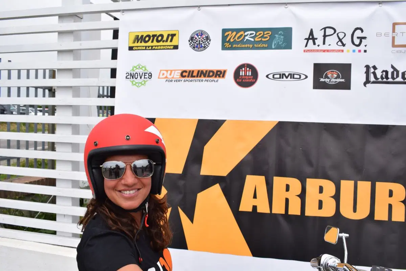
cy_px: 136
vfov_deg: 43.6
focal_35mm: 30
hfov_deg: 61.9
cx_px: 203
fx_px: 338
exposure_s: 1/400
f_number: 10
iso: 200
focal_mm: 20
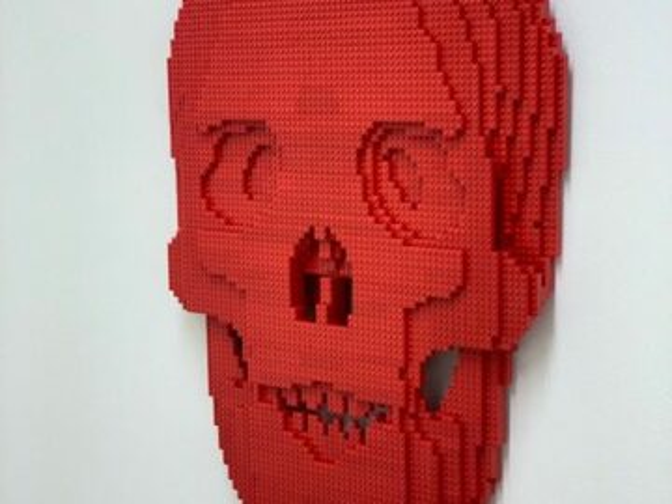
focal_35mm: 52
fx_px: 1009
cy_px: 252
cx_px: 336
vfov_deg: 28.0
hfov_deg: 36.8
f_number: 2.4
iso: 125
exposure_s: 1/60
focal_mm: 6
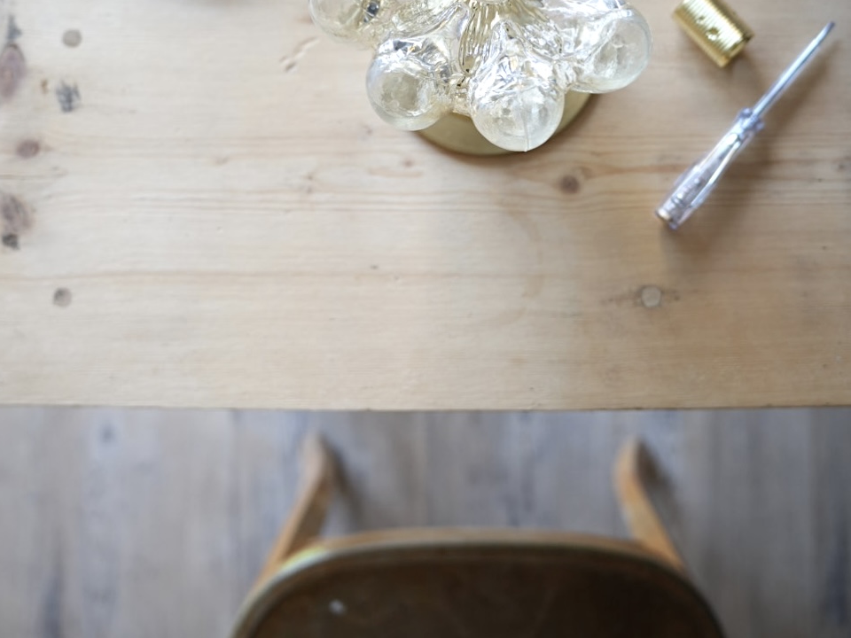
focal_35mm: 48
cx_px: 423
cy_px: 120
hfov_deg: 39.7
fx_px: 1179
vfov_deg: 29.6
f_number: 2.8
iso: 640
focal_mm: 30.6
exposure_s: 1/30
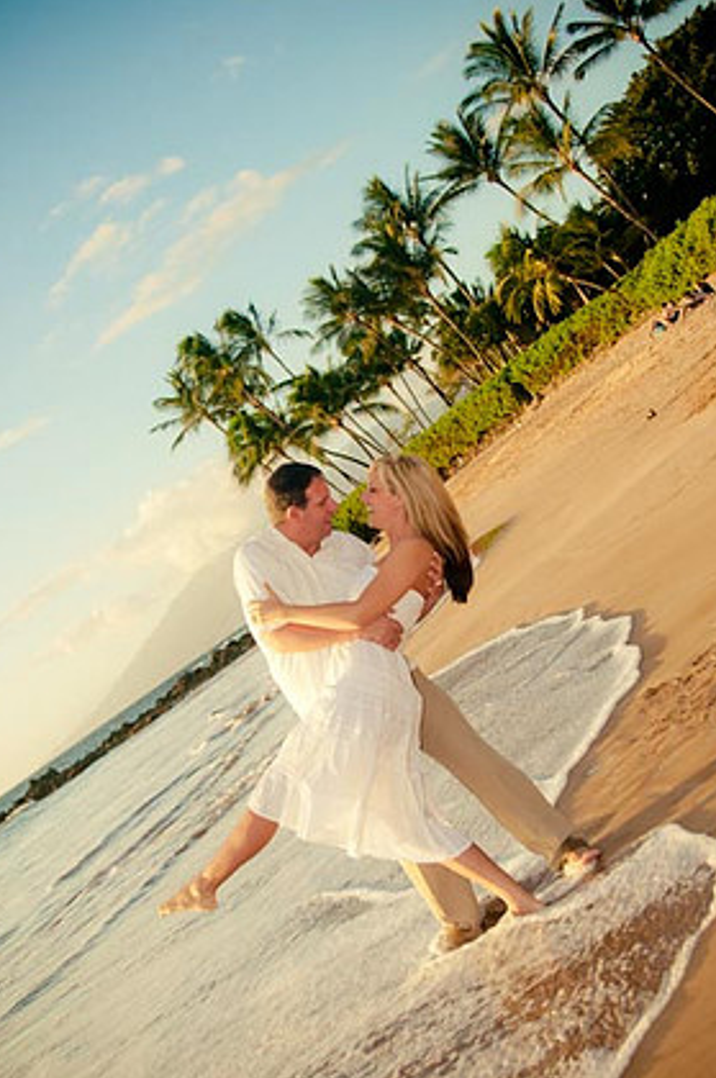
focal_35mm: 45
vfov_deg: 43.6
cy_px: 552
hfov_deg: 29.8
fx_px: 1346
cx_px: 350
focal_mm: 28
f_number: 2.8
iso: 200
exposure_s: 1/1250
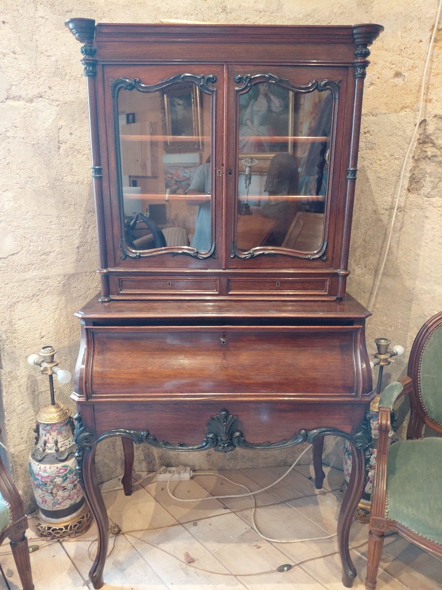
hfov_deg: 54.9
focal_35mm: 25
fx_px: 426
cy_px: 295
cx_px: 221
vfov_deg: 69.4
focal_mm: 4.69
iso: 400
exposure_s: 1/33.4
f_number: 1.8
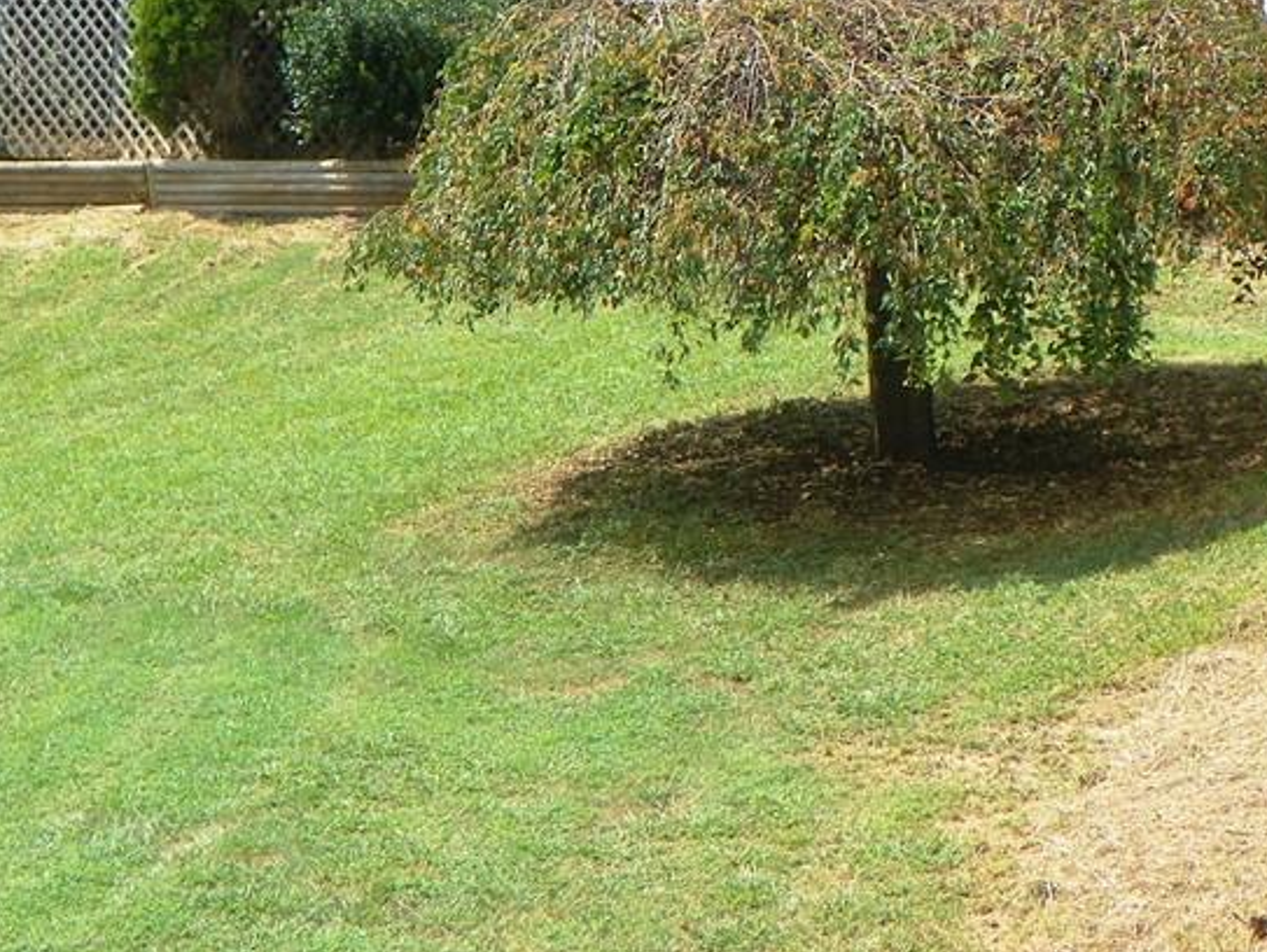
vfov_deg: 10.1
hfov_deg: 13.4
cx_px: 702
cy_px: 98
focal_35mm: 147
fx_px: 5384
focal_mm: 13.8
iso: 64
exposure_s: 1/320
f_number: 4
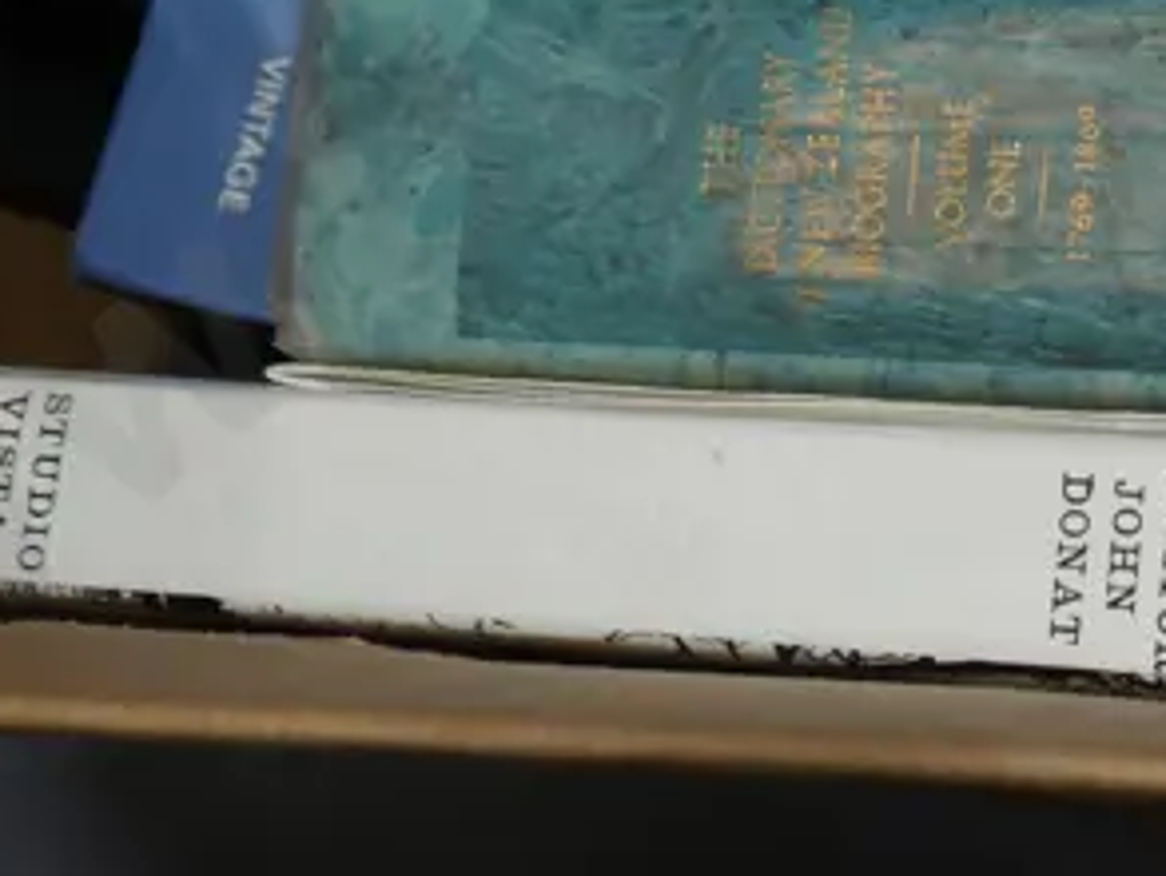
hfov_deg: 18.1
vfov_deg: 13.3
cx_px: 1222
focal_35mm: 105
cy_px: -420
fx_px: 3538
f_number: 3.6
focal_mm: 15
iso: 200
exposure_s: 1/125
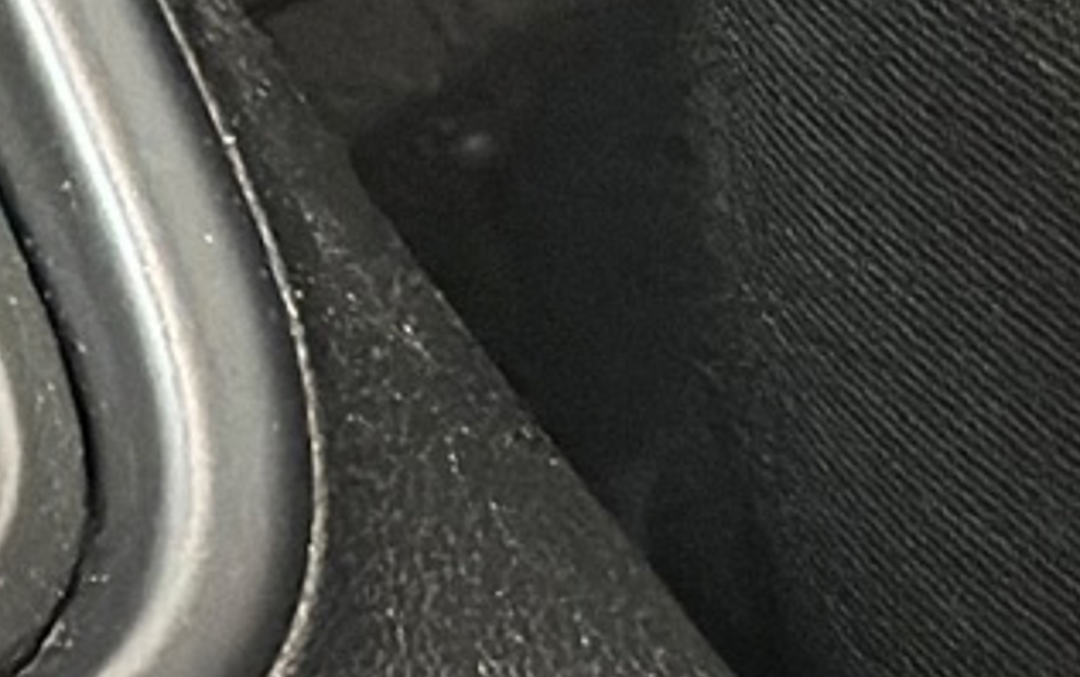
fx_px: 9101
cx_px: -1476
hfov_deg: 6.5
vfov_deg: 4.1
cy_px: -1234
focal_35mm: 309
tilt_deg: -46.3
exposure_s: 1/20
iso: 800
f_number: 1.78
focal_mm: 6.86
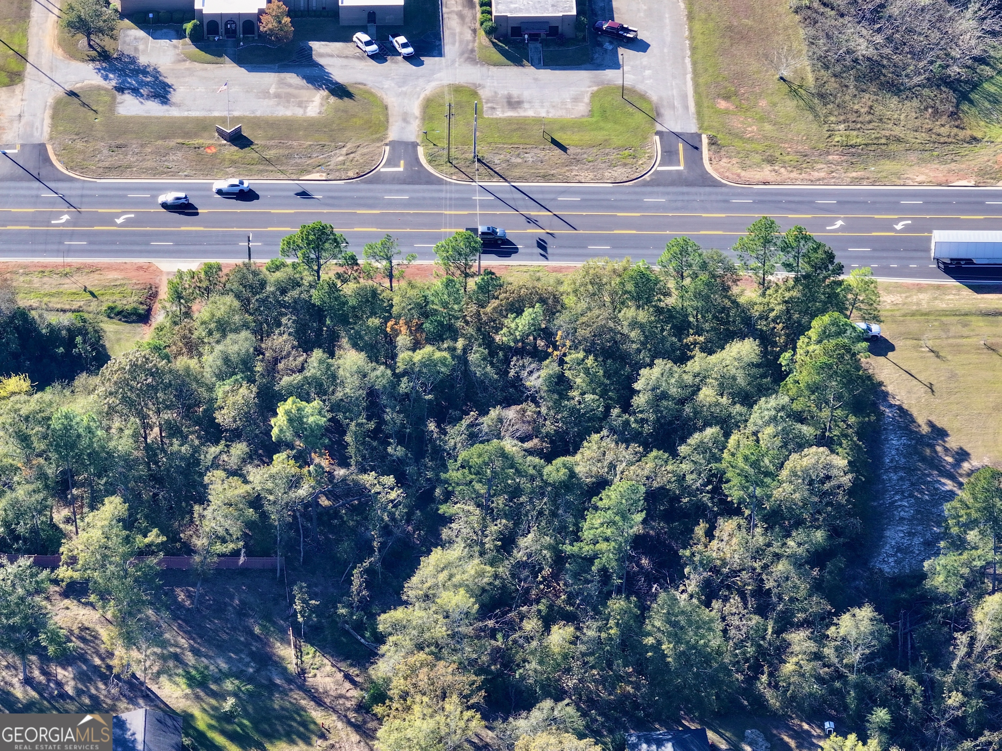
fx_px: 4805
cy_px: 376
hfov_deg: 11.9
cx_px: 501
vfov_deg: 8.9
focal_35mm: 166
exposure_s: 1/200
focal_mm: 30.71
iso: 100
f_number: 3.4
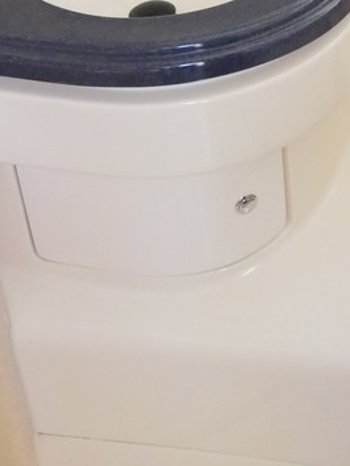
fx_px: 1171
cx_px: 440
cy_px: -59
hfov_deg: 16.2
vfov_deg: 21.3
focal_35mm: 87
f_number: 3.5
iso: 3200
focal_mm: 12
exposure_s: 1/40
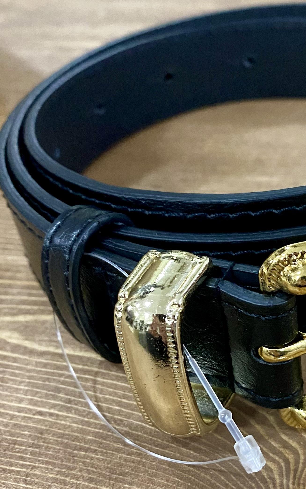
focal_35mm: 51
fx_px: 681
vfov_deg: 39.3
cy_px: 306
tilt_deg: -41.7
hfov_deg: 24.2
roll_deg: +0.4
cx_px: 309
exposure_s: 1/50
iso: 400
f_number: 1.8
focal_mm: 4.25
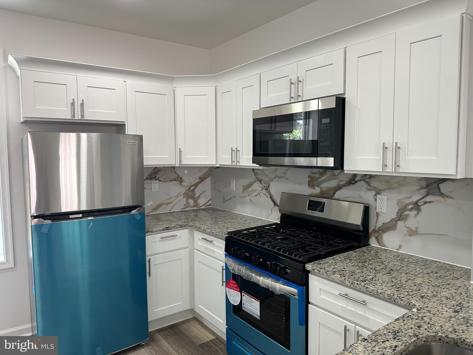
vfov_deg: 56.8
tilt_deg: -5.2
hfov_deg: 71.6
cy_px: 178
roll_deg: -0.3
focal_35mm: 24
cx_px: 236
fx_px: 328
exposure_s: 1/120
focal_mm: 6.86
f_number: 1.78
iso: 125
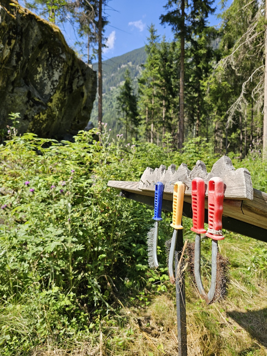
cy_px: 178
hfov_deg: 58.9
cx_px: 134
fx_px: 237
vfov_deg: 73.9
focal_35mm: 23
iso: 10
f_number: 1.7
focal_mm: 6.3
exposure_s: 1/333
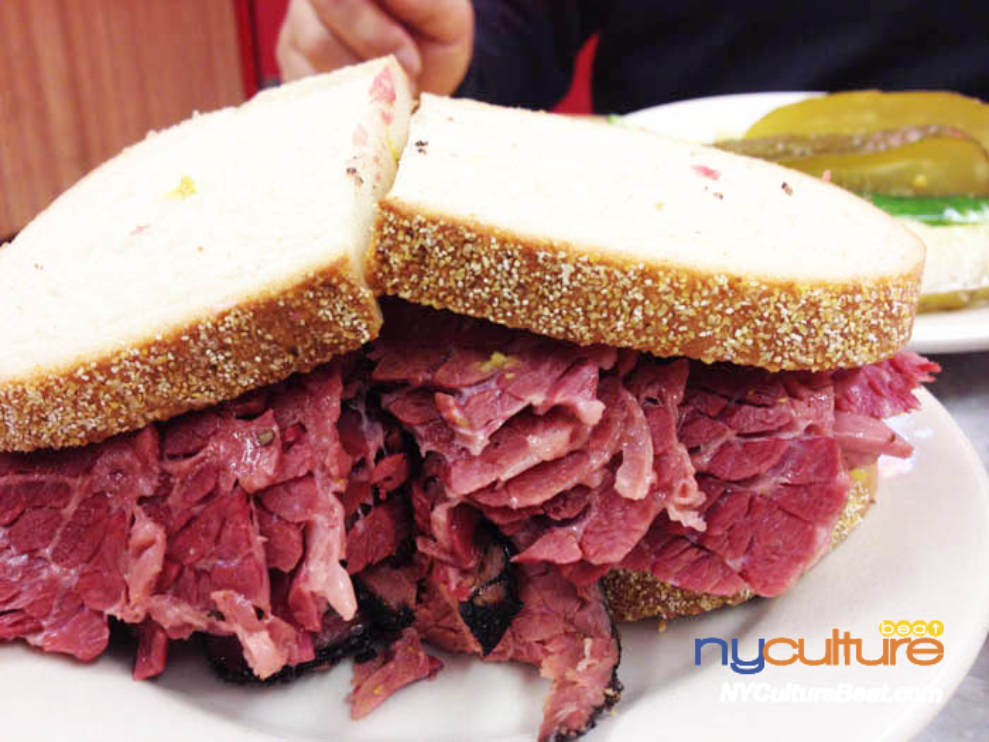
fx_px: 1000
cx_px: 494
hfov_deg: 52.6
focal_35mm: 35
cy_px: 371
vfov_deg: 40.7
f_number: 2.4
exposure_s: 1/20
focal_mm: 4.28
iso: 80
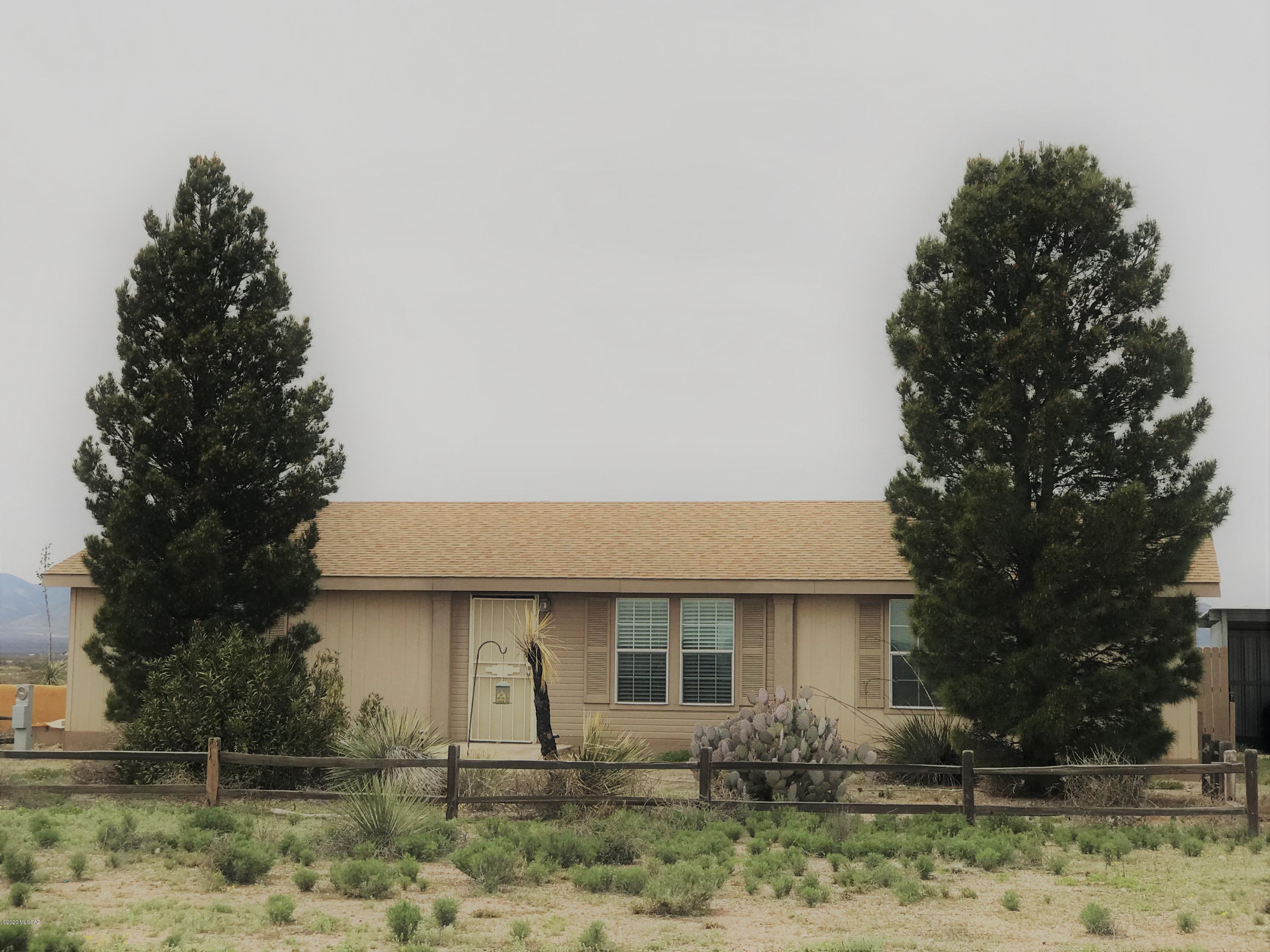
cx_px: 635
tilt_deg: +5.2
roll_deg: -1.0
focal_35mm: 57
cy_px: 476
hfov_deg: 33.8
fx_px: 2091
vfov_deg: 25.7
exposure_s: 1/1623
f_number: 2.8
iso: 20
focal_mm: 6.6
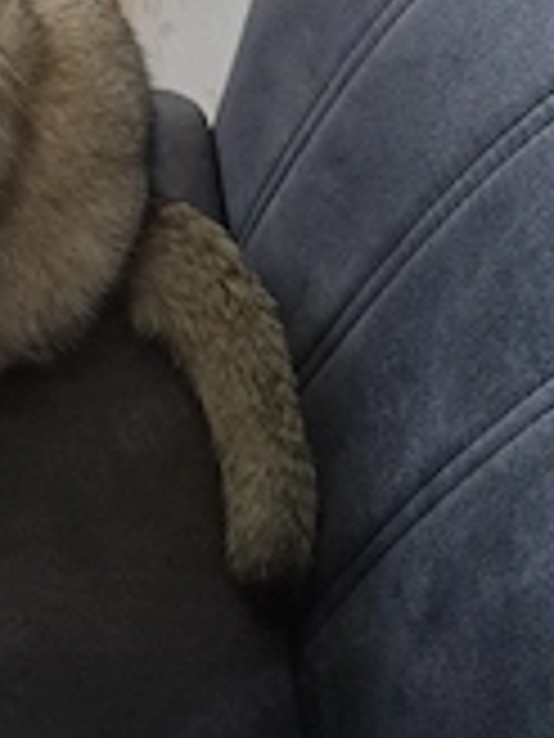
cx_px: -5
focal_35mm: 56
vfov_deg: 32.3
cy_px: 50
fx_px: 1195
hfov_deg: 24.8
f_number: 1.8
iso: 1600
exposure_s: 1/50
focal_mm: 5.4
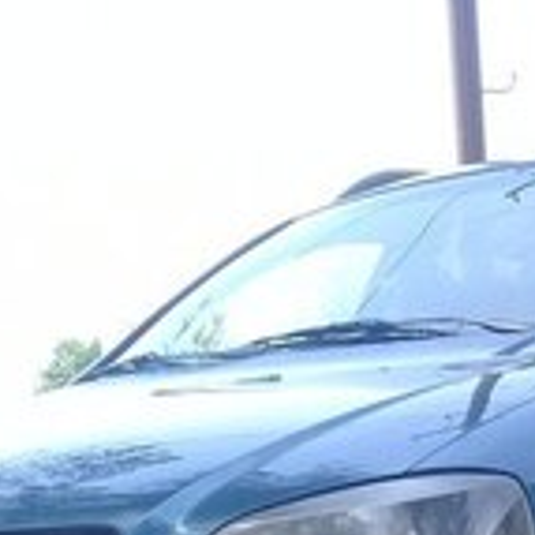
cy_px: 838
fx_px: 1661
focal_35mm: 95
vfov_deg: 16.4
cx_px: 505
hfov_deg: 17.9
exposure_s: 1/280
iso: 50
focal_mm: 3.3
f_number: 2.2
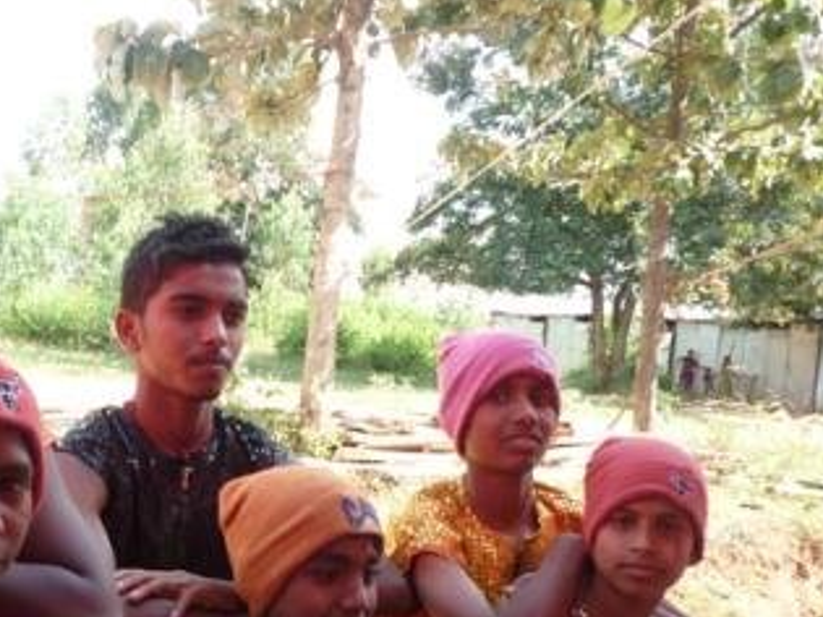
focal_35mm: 47
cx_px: 248
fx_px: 1117
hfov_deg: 39.8
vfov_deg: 30.5
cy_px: 431
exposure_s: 1/125
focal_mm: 5.5
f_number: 2.8
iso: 80
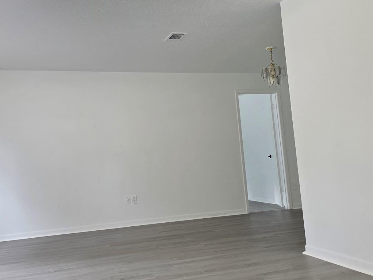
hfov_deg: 51.2
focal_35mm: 36
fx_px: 388
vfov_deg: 39.5
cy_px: 114
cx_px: 166
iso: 160
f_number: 1.7
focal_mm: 6.3
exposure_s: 1/120
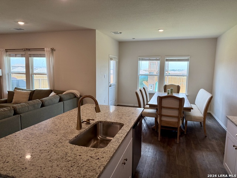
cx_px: 118
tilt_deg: -6.2
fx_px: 164
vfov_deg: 56.8
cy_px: 89
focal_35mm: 24
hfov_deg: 71.6
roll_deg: -1.3
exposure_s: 1/237
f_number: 1.78
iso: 160
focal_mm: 6.76
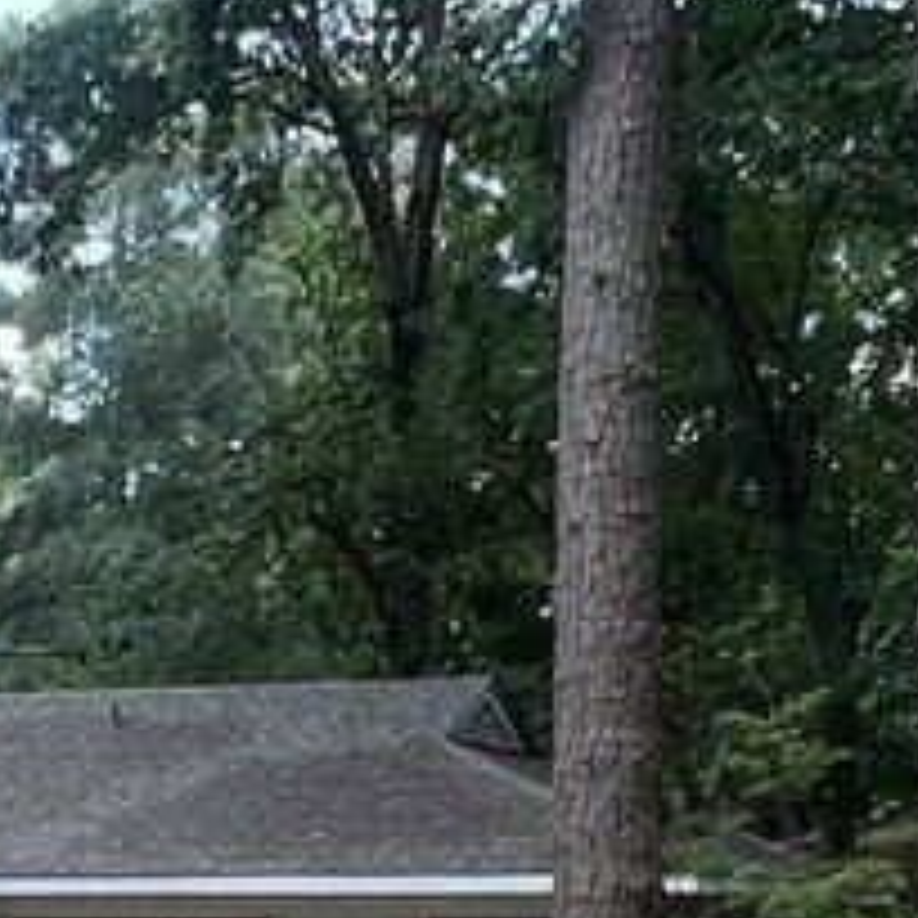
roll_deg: -0.3
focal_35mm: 90
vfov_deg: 18.1
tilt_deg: -4.7
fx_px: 2700
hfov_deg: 18.8
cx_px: 14
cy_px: 1161
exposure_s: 1/115
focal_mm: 1.57
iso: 32
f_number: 1.8
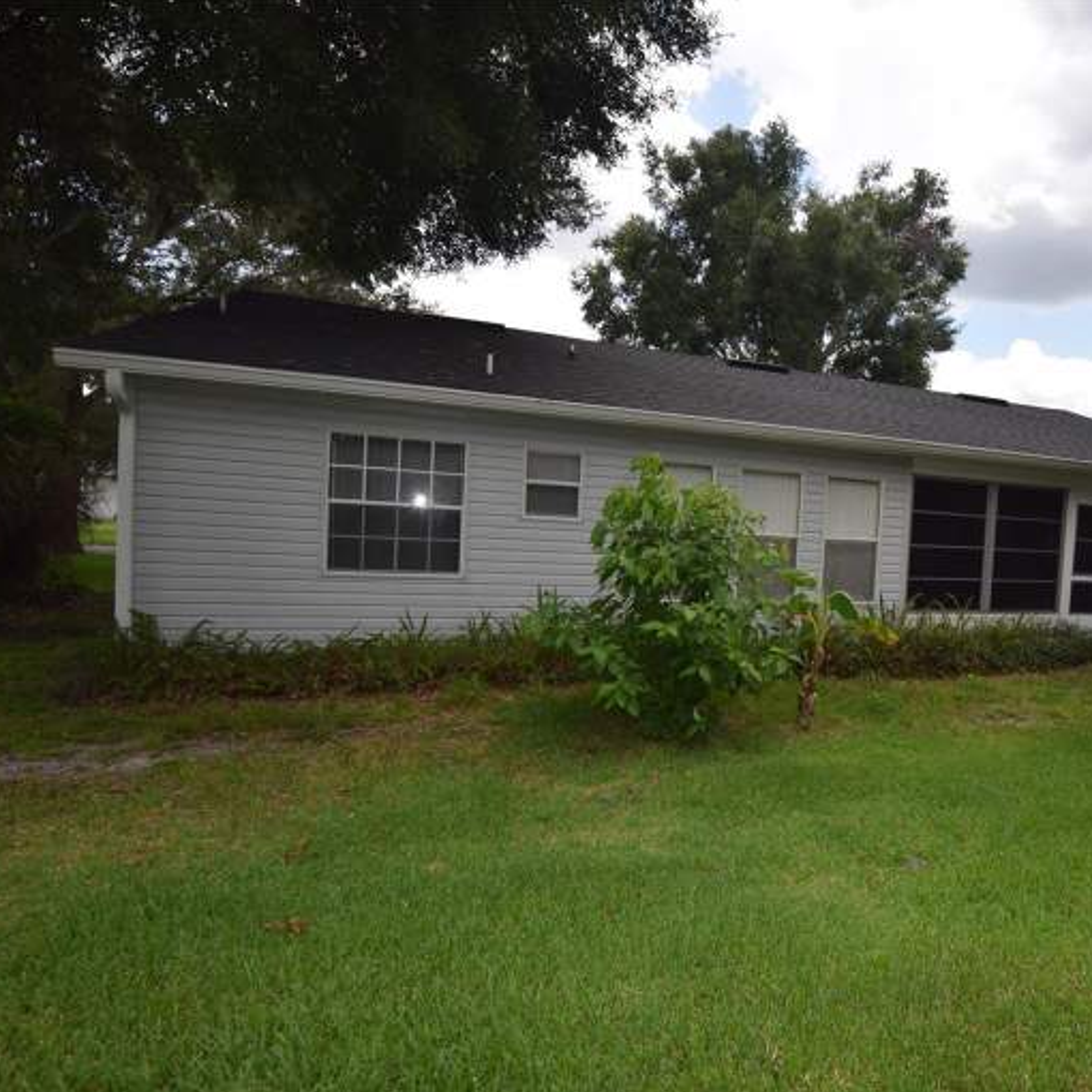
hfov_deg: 71.7
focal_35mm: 20
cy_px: 566
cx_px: 762
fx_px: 714
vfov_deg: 74.8
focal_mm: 10
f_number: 7.1
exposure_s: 1/200
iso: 100
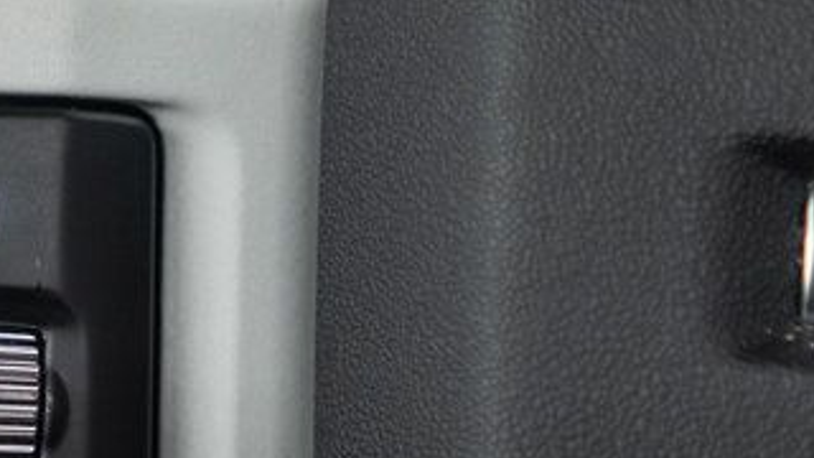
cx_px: 10
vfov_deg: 8.6
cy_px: 337
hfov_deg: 15.0
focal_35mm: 141
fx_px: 3043
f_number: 3.2
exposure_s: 1/50
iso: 800
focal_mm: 28
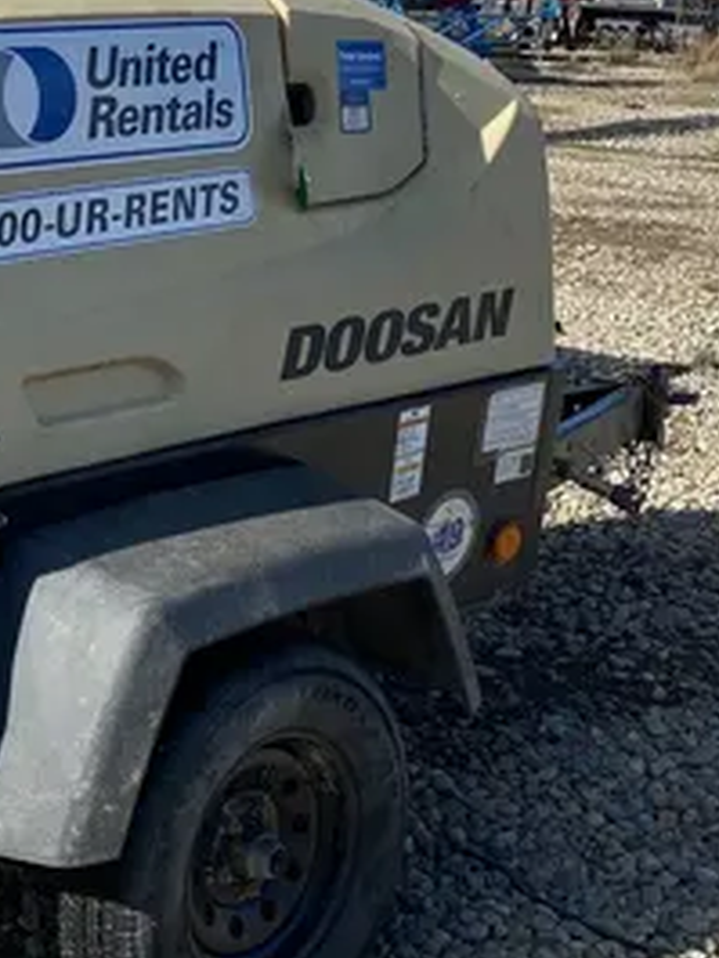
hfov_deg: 19.6
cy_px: 215
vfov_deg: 26.6
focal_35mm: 72
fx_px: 1992
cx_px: -58
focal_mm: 4.25
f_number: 1.8
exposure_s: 1/2513
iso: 32
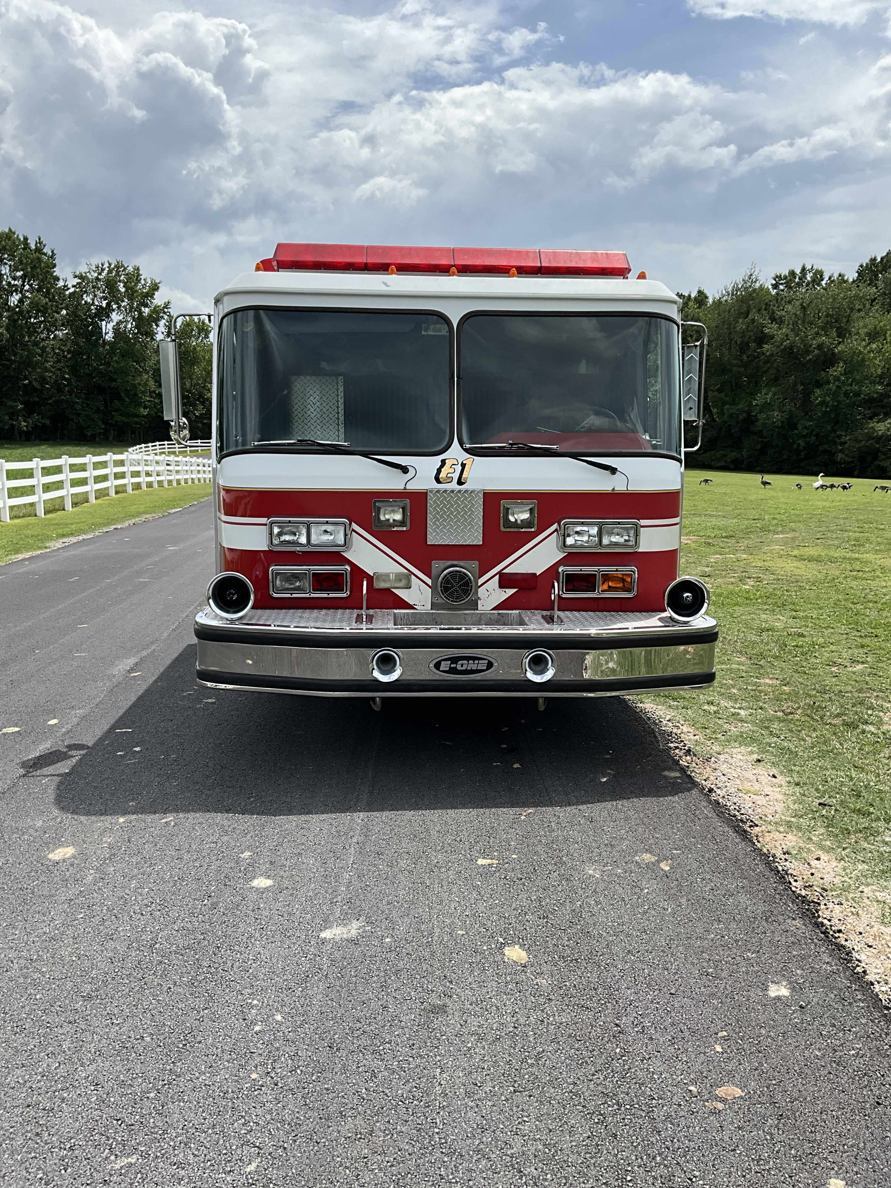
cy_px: 594
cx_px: 446
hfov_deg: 48.2
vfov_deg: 61.7
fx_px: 995
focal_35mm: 29
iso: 25
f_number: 1.8
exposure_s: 1/2427
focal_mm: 3
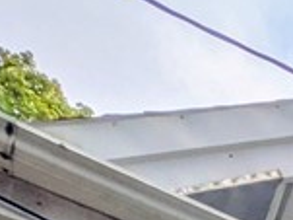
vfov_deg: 10.1
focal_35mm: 95
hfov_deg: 15.7
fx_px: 803
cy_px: 707
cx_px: 611
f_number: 2.2
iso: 46
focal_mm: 1.85
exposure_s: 1/2294
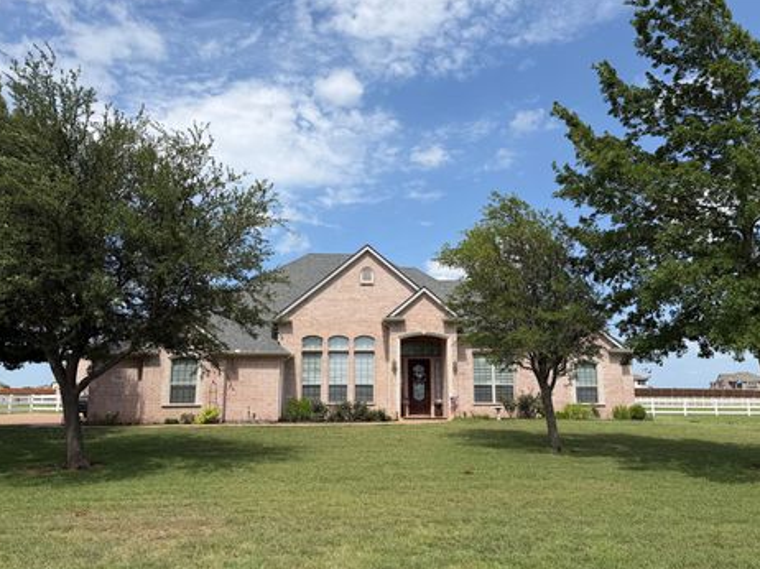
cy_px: 298
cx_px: 385
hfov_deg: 67.3
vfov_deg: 53.0
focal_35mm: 26
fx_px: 571
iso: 80
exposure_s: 1/5714
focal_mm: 6.76
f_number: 1.78
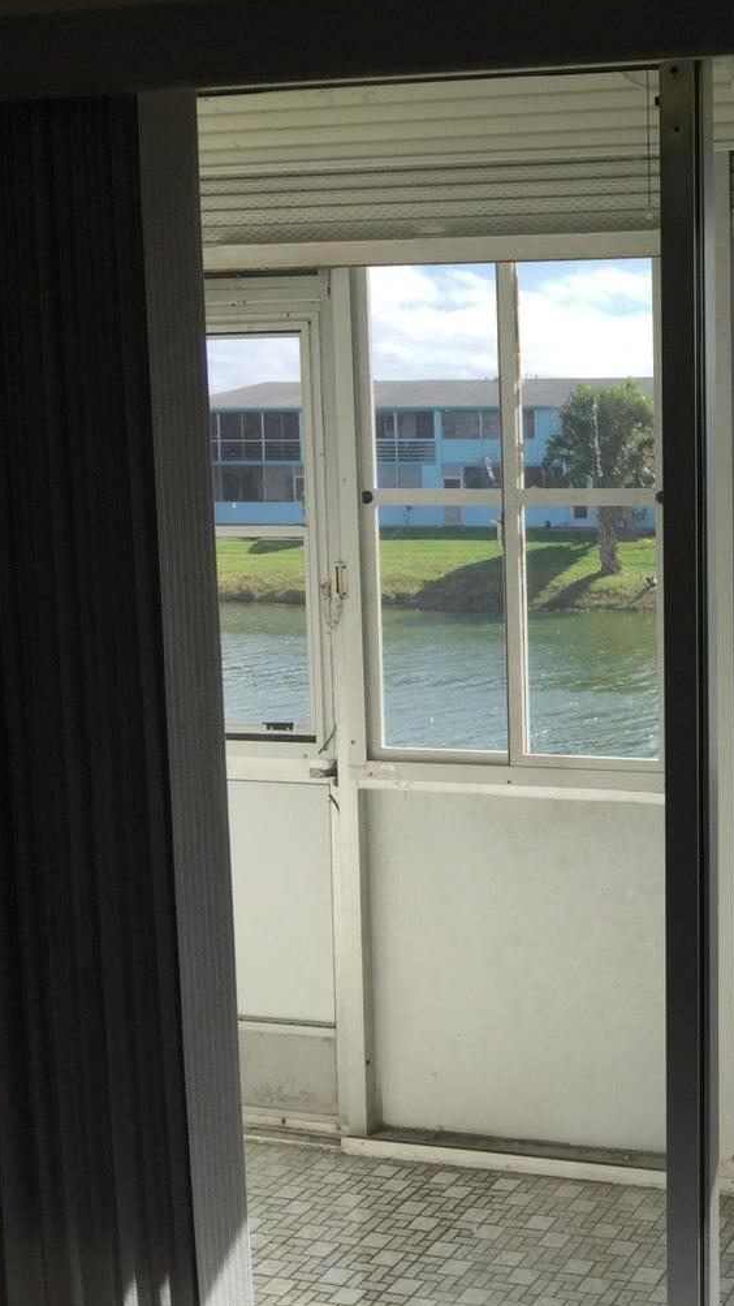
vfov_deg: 47.4
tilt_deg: -5.7
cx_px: 834
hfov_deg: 25.4
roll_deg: -1.3
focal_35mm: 43
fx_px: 1488
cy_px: 655
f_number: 2.2
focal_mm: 4.15
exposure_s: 1/898
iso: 32
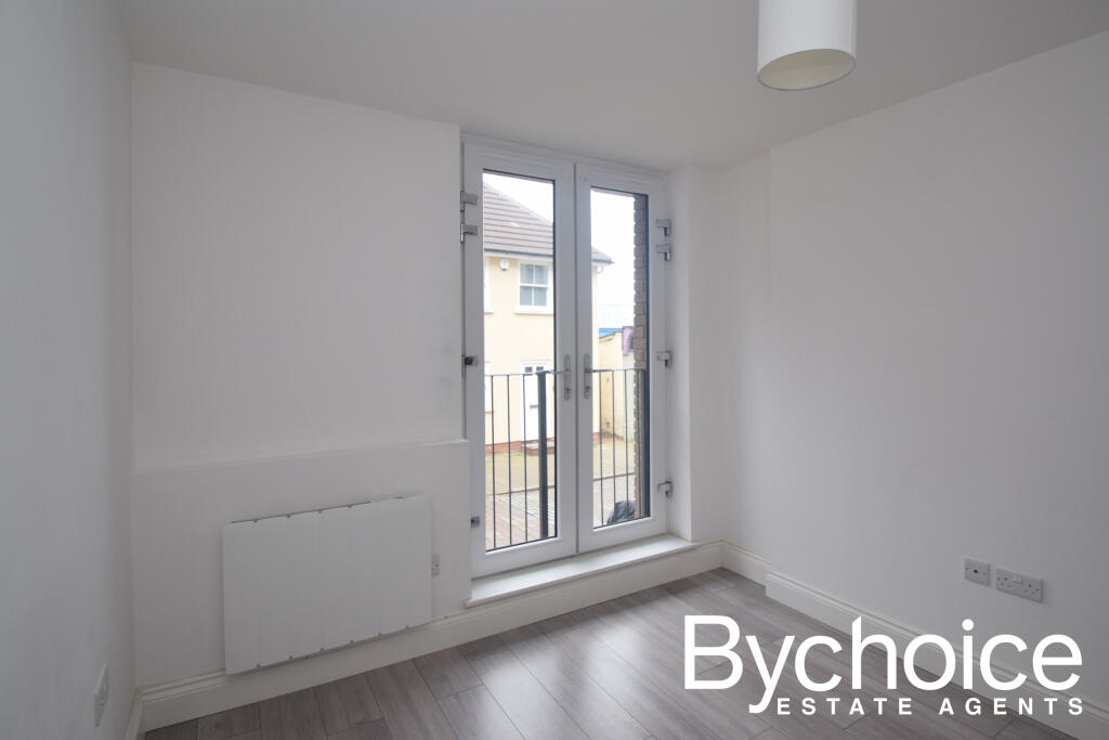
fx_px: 493
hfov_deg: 96.7
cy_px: 370
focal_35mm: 16
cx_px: 554
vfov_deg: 73.8
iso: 400
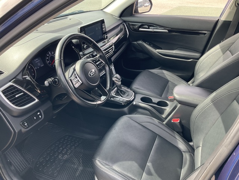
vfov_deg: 48.2
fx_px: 200
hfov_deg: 61.7
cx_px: 120
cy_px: 90
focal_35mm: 29
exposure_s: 1/122
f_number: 1.8
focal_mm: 3
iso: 32
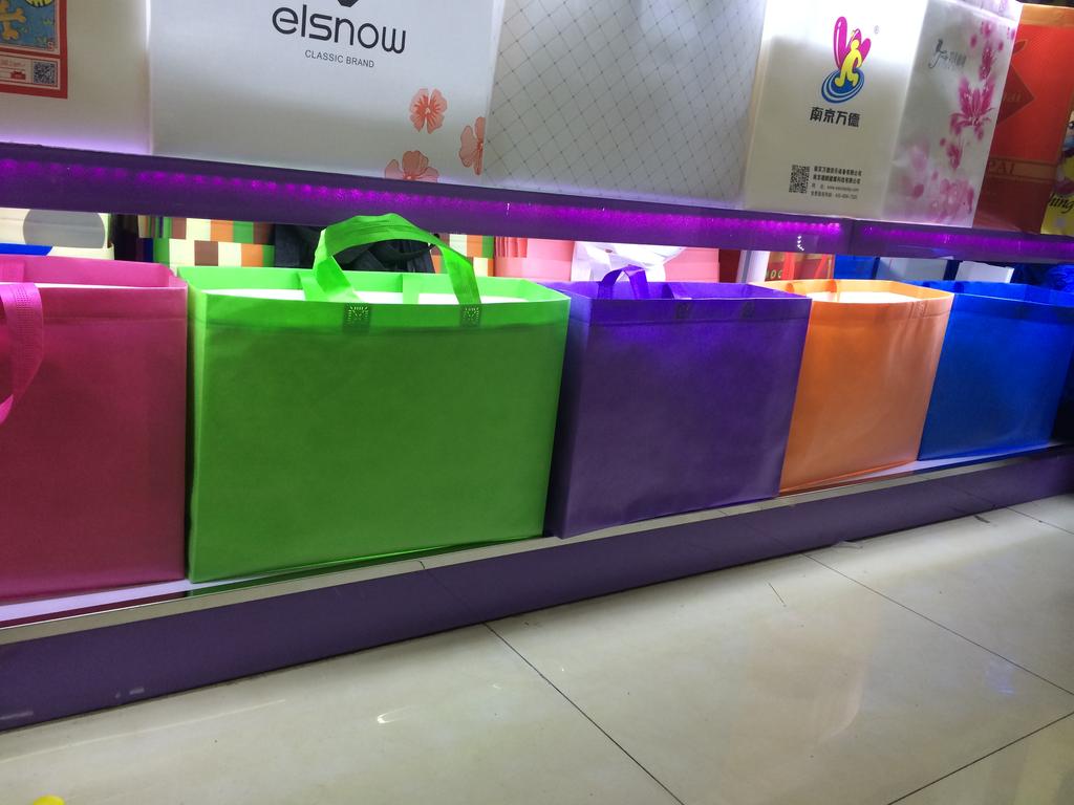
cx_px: 537
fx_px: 931
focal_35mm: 30
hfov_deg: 60.0
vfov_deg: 46.8
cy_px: 402
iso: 50
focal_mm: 4.12
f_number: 2.2
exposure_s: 1/33
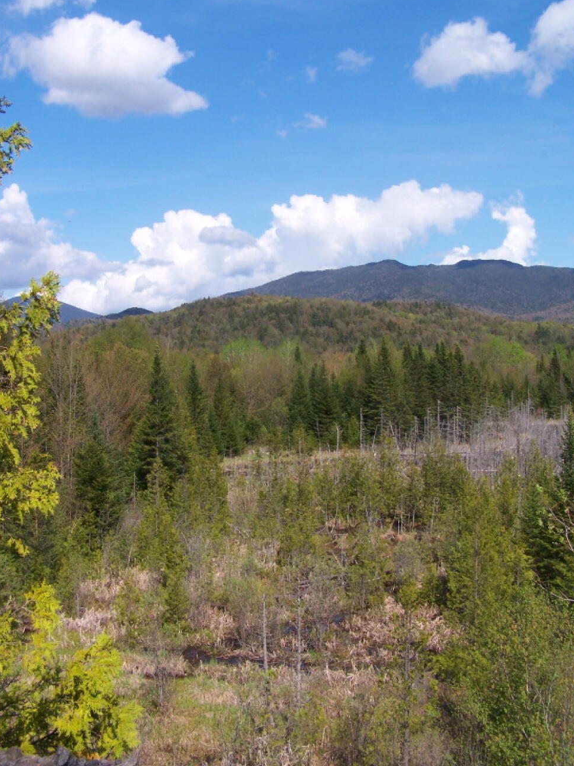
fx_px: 884
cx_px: 280
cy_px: 366
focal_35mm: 40
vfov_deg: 46.8
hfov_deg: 36.0
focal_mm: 6.3
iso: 80
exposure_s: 1/800
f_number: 4
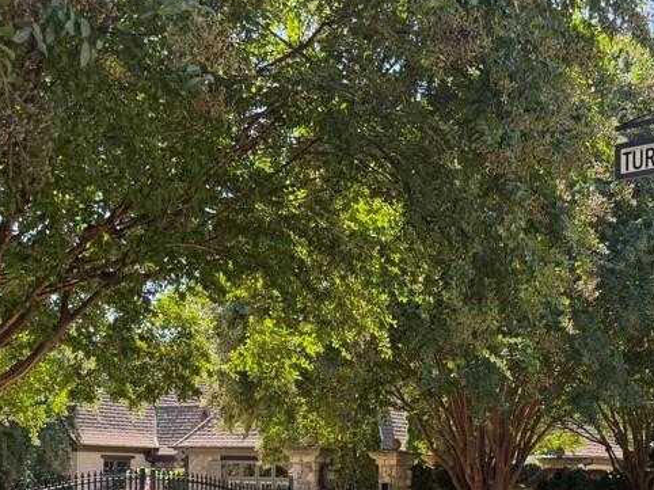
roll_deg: -1.1
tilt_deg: +0.0
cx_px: 335
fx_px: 963
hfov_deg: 37.5
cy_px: 471
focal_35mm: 51
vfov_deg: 27.2
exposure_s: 1/580
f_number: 1.78
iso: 100
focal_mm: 6.76
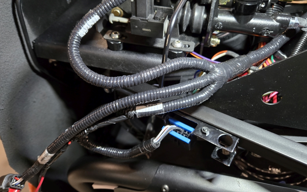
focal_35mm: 25
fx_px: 209
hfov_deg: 72.6
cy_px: 75
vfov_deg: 48.9
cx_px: 155
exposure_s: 1/33
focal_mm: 5.4
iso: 640
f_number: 1.8
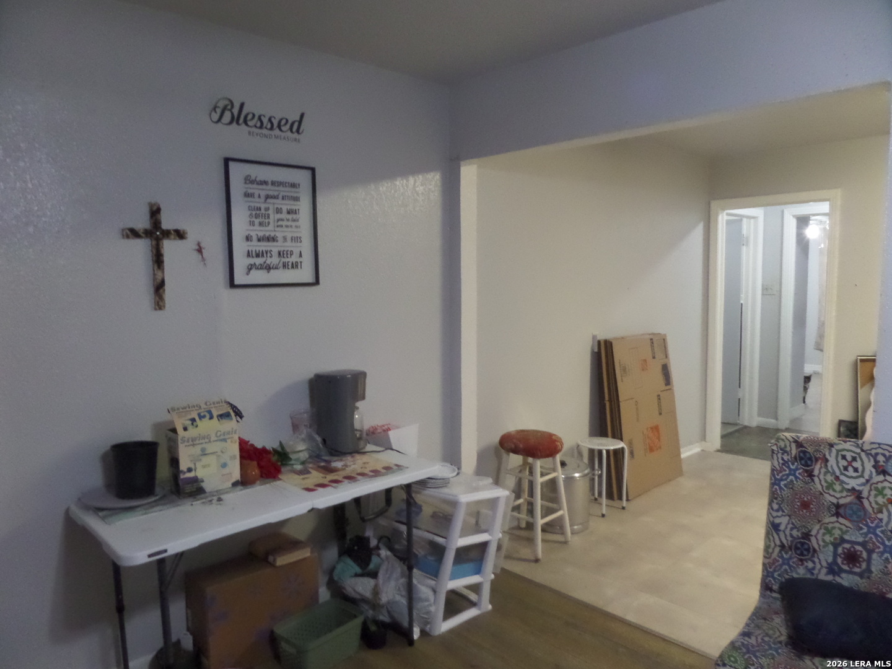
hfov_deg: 71.6
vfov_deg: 56.8
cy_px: 334
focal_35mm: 24
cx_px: 446
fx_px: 618
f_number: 3.2
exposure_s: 1/30
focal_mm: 4
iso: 800
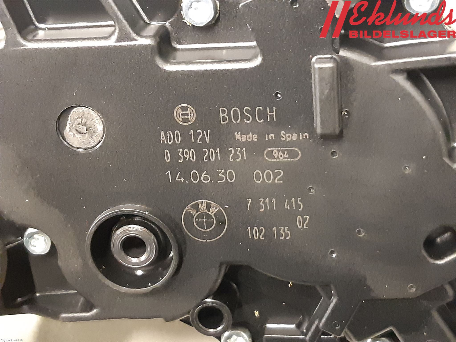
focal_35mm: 26
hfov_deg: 67.3
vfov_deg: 53.1
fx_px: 343
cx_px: 228
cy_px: 171
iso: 640
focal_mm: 3.93
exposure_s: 1/17
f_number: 1.7
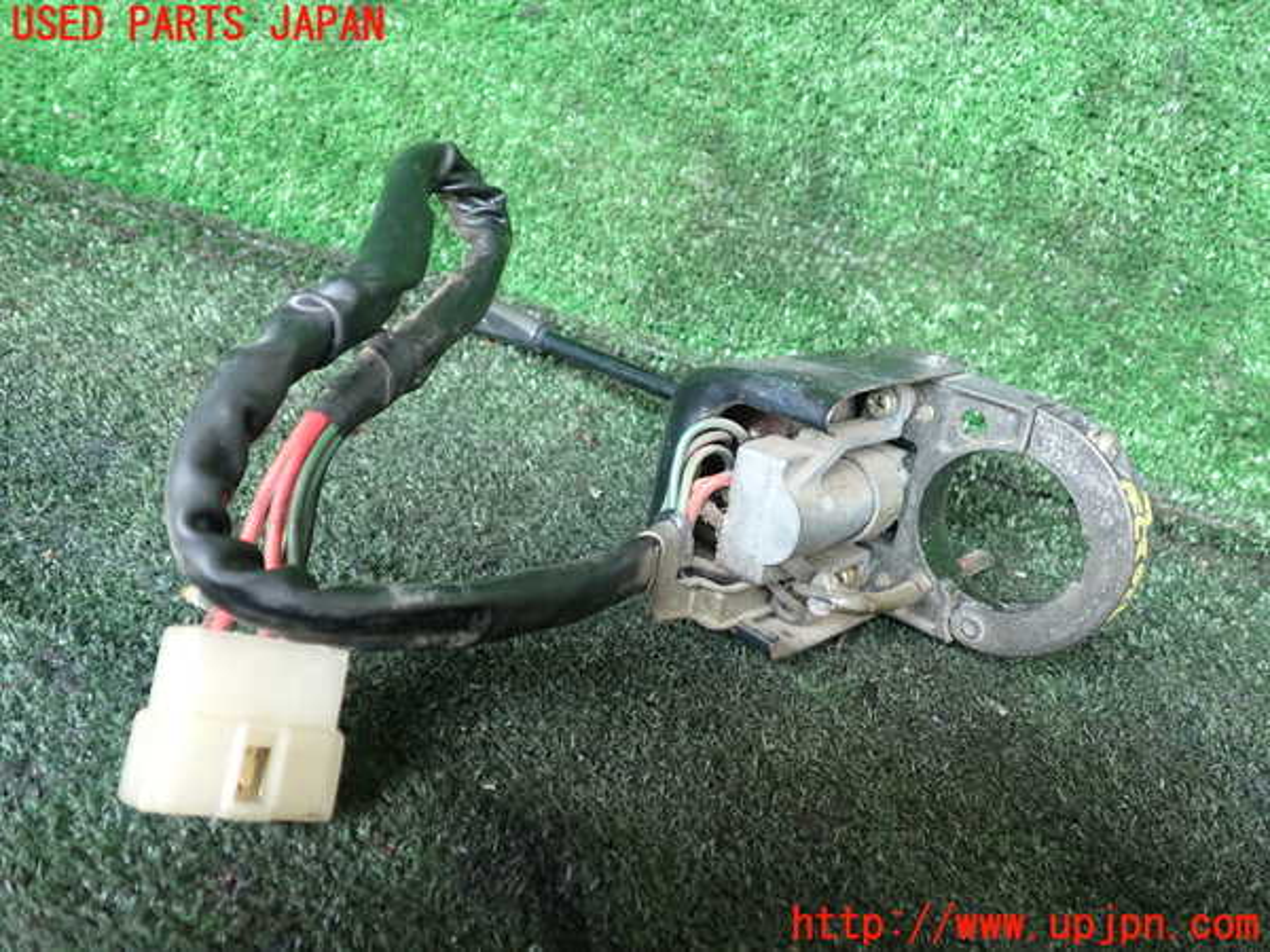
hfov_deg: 60.0
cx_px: 635
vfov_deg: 46.8
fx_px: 1101
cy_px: 476
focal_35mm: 30
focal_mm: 5.4
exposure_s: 1/60
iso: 160
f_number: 2.3
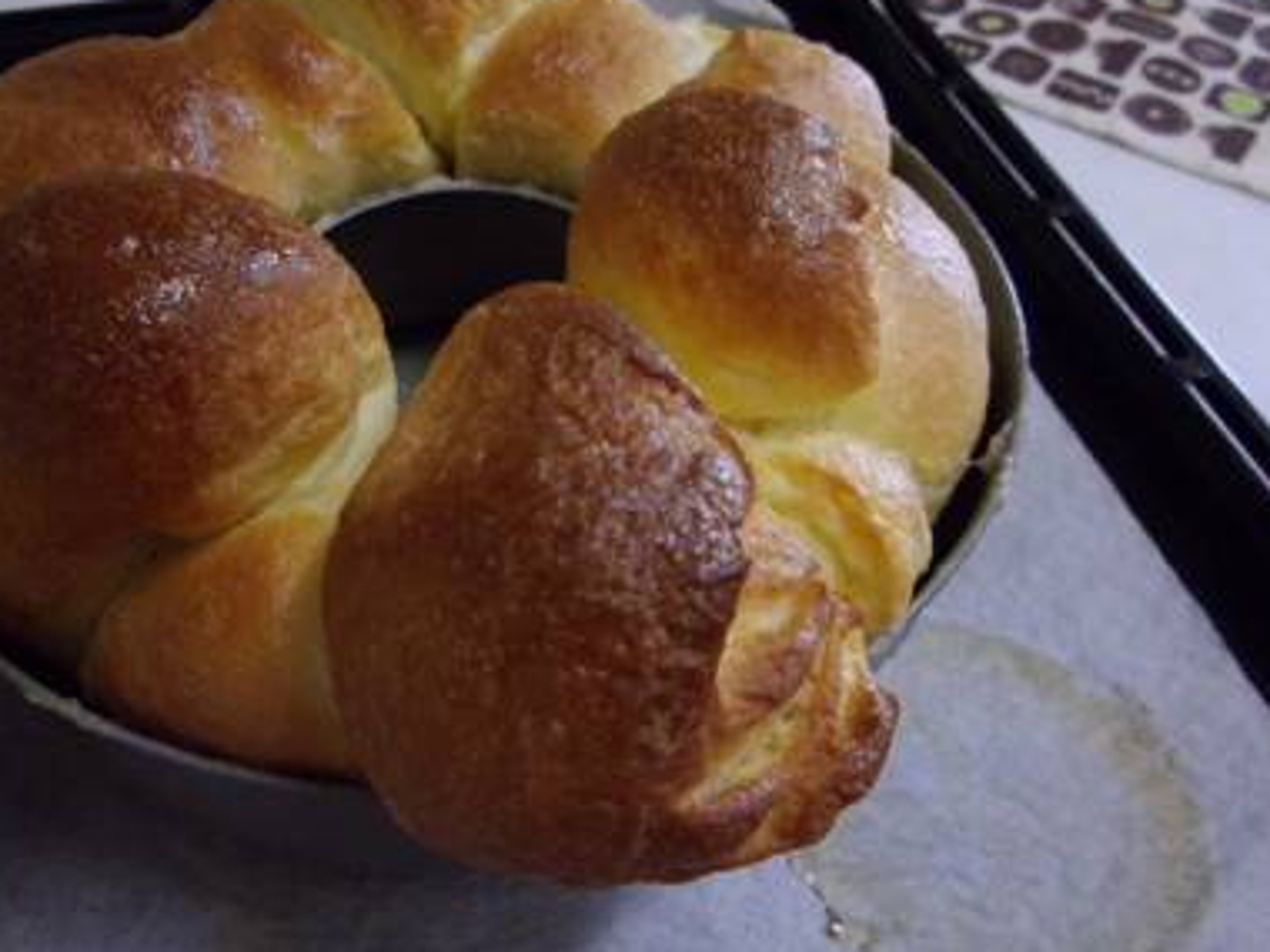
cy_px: 461
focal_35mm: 32
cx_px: 615
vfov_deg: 44.2
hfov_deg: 56.8
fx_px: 1174
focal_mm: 4.9
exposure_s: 1/50
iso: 495
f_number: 3.2
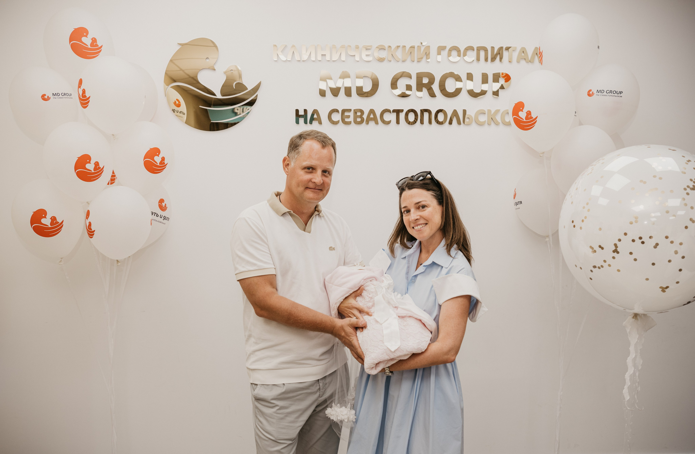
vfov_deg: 40.1
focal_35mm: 32
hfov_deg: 58.4
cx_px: 343
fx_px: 622
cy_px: 236
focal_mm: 31
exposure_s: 1/160
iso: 400
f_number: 4
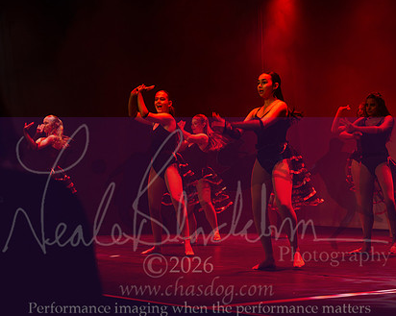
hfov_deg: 24.7
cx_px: 157
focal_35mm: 77
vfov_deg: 19.8
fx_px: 902
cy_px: 107
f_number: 5
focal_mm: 50
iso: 4000
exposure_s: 1/200
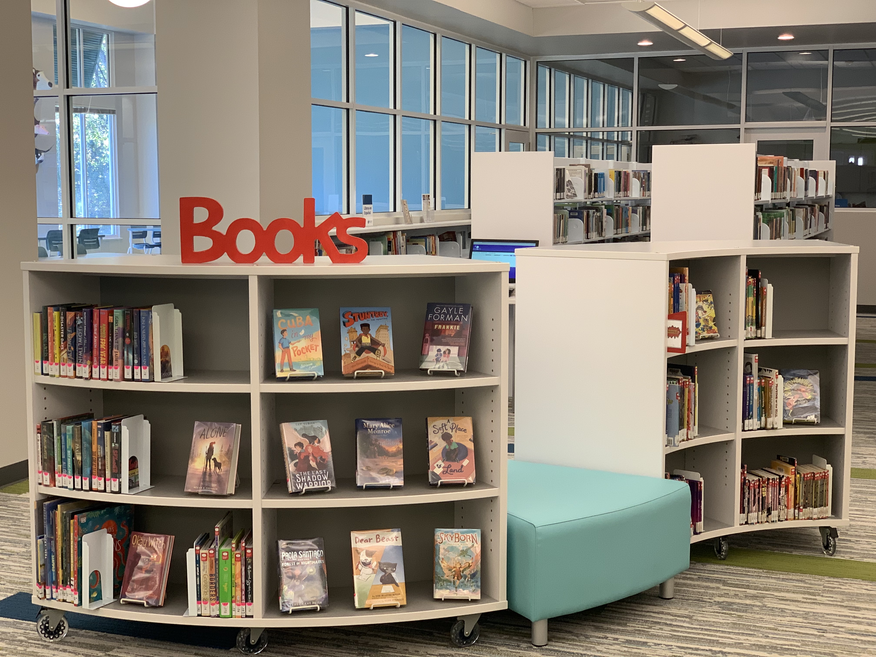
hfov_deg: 36.8
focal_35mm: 52
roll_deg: -0.7
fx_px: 1316
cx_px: 438
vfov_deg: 28.0
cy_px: 328
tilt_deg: -6.5
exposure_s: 1/60
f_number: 2.4
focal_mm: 6
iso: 100
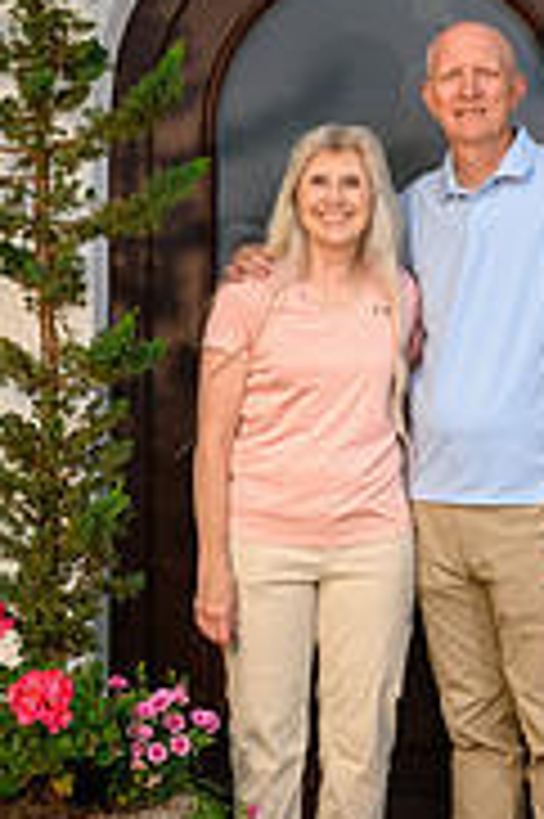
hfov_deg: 12.0
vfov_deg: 17.8
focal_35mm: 114
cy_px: 126
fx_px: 2589
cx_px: 380
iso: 400
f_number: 5.6
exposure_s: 1/125
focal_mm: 46
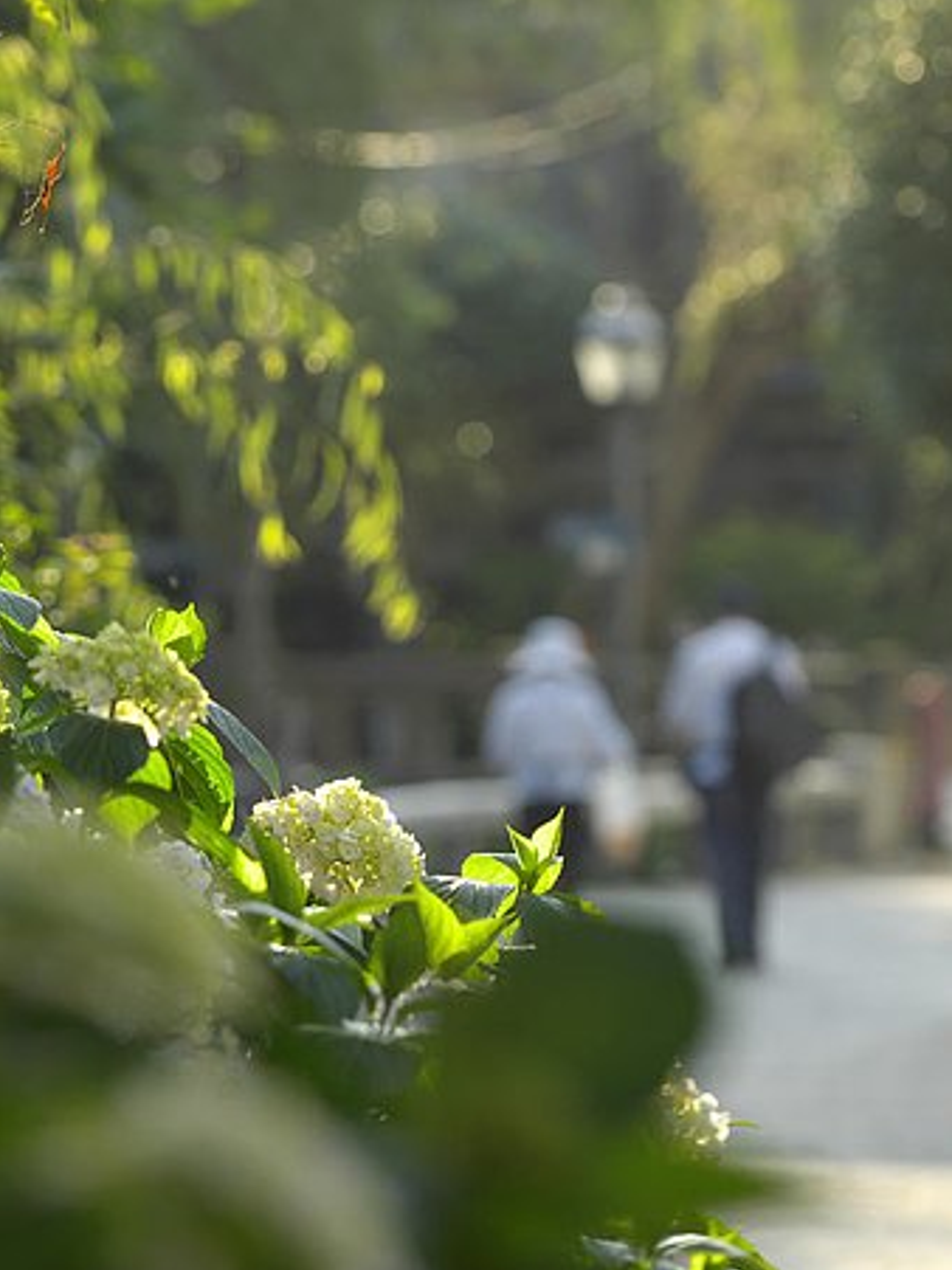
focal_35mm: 311
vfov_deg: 6.4
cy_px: 715
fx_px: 11409
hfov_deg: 4.8
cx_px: 476
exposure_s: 1/250
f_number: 5
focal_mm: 190
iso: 200
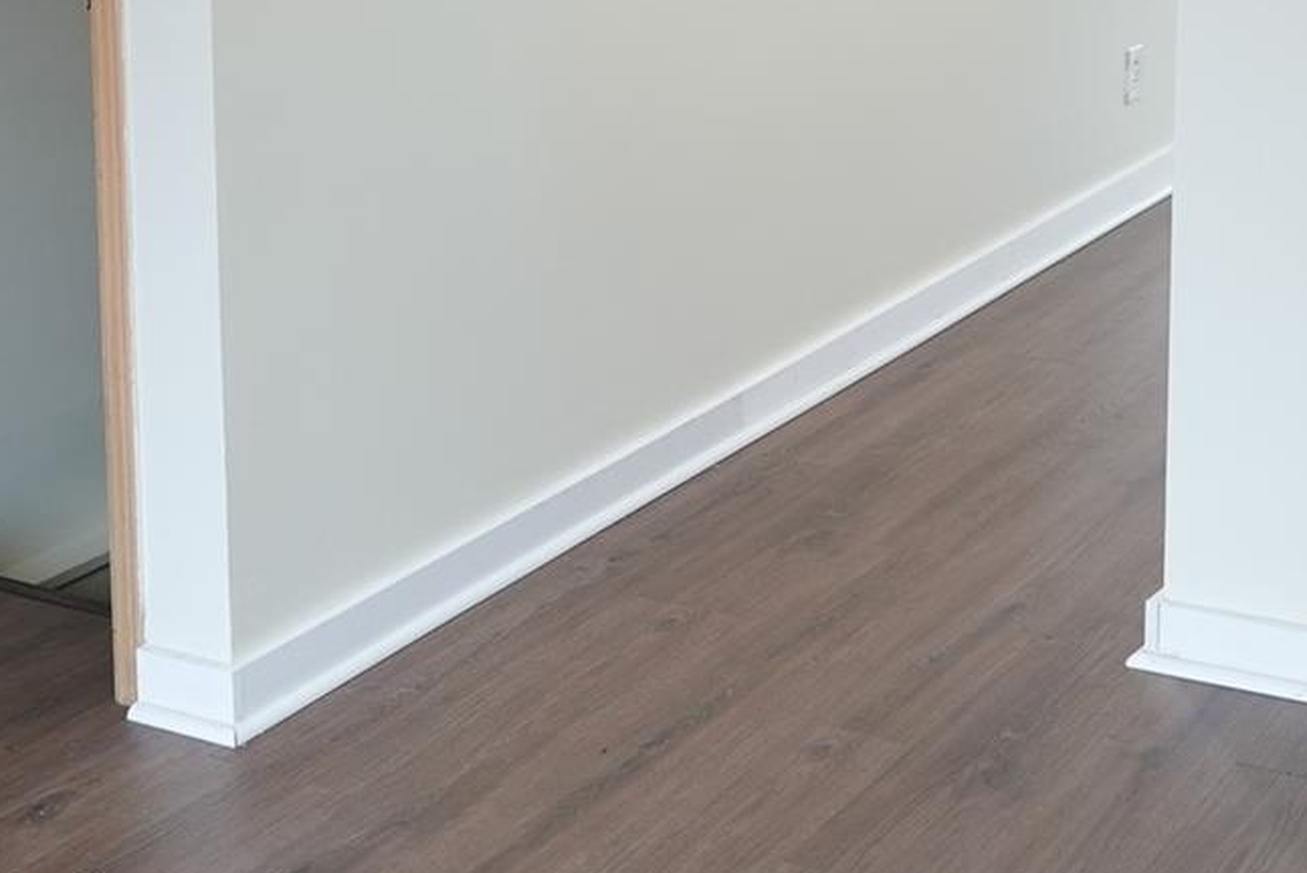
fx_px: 2760
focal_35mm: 76
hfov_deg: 26.3
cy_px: -110
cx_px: 962
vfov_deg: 17.3
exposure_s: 1/125
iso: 800
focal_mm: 24
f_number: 2.8
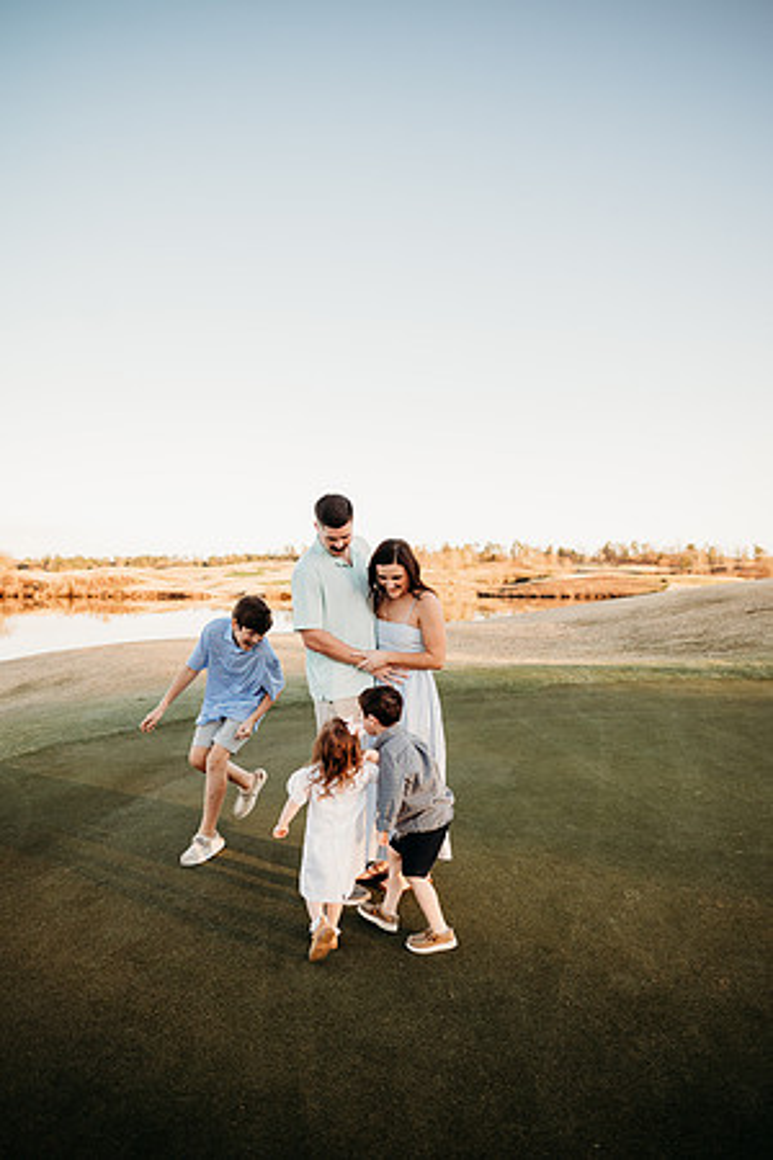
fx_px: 773
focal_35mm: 24
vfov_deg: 73.7
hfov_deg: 53.1
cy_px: 580
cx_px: 386
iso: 160
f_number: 2.5
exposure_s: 1/640
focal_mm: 24
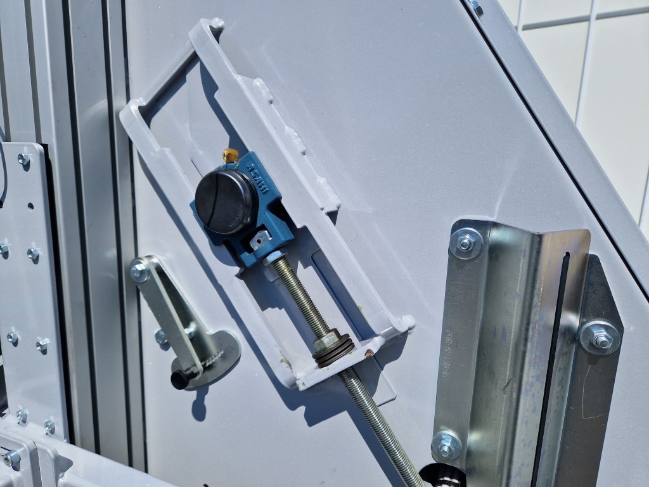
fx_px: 431
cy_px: 244
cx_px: 324
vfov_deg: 58.9
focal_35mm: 23
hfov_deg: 73.9
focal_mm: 5.4
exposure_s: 1/3384
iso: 50
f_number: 1.8
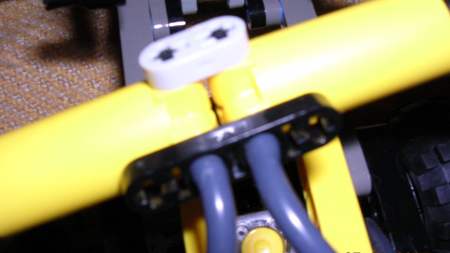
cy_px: 123
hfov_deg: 48.3
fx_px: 501
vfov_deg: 28.4
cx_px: 223
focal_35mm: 42
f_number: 5.6
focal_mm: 5.8
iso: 100
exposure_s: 1/60.1
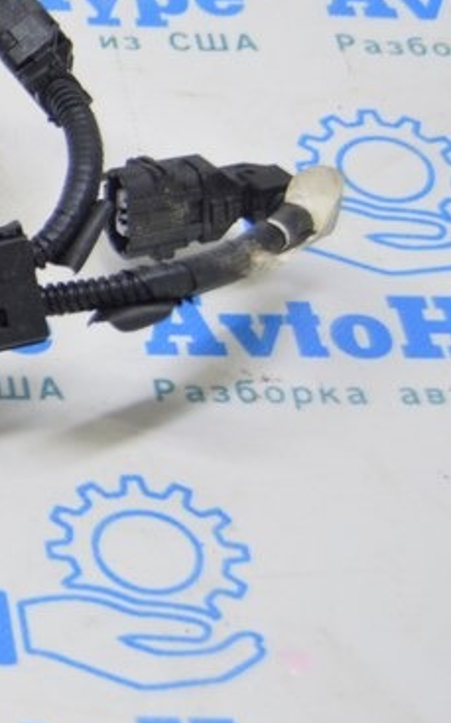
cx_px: -555
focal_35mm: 145
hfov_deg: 8.4
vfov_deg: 14.3
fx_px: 2855
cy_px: 121
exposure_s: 1/20
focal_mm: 34
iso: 400
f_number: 5.6
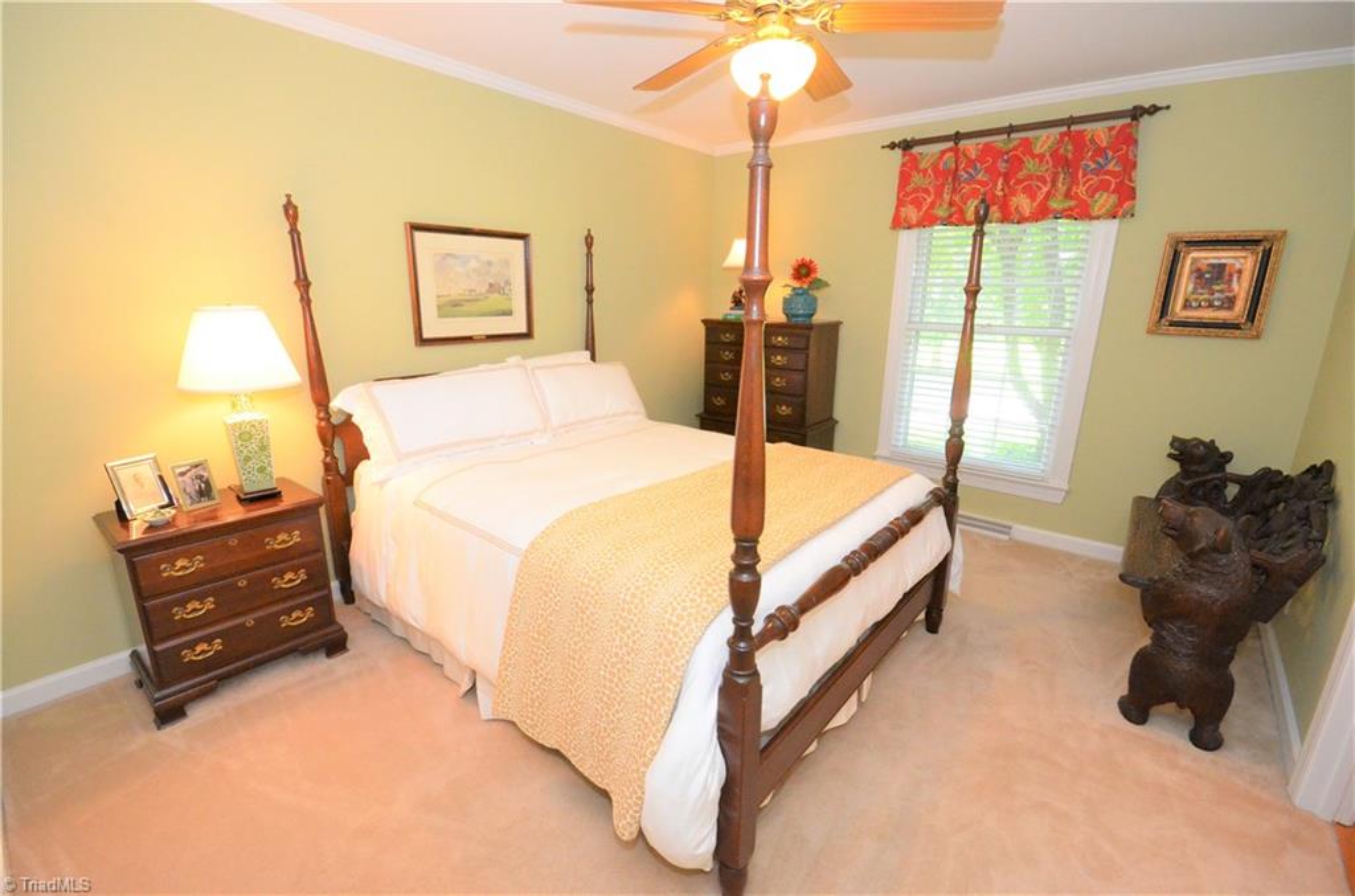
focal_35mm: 15
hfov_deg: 100.5
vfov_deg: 77.0
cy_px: 448
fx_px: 563
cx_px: 678
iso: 4000
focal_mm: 10
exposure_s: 1/60
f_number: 10
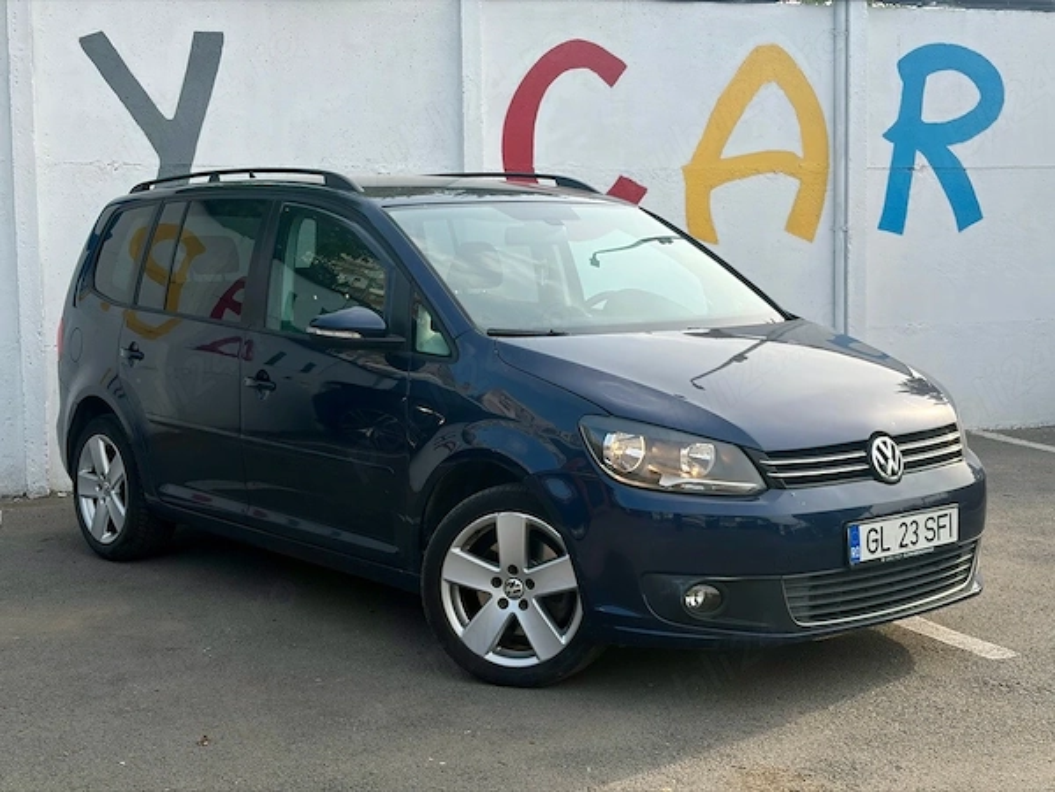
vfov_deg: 28.0
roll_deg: +1.5
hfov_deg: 36.8
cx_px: 528
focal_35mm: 52
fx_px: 1585
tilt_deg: -5.3
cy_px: 396
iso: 32
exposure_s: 1/1484
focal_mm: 5.96
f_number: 1.6
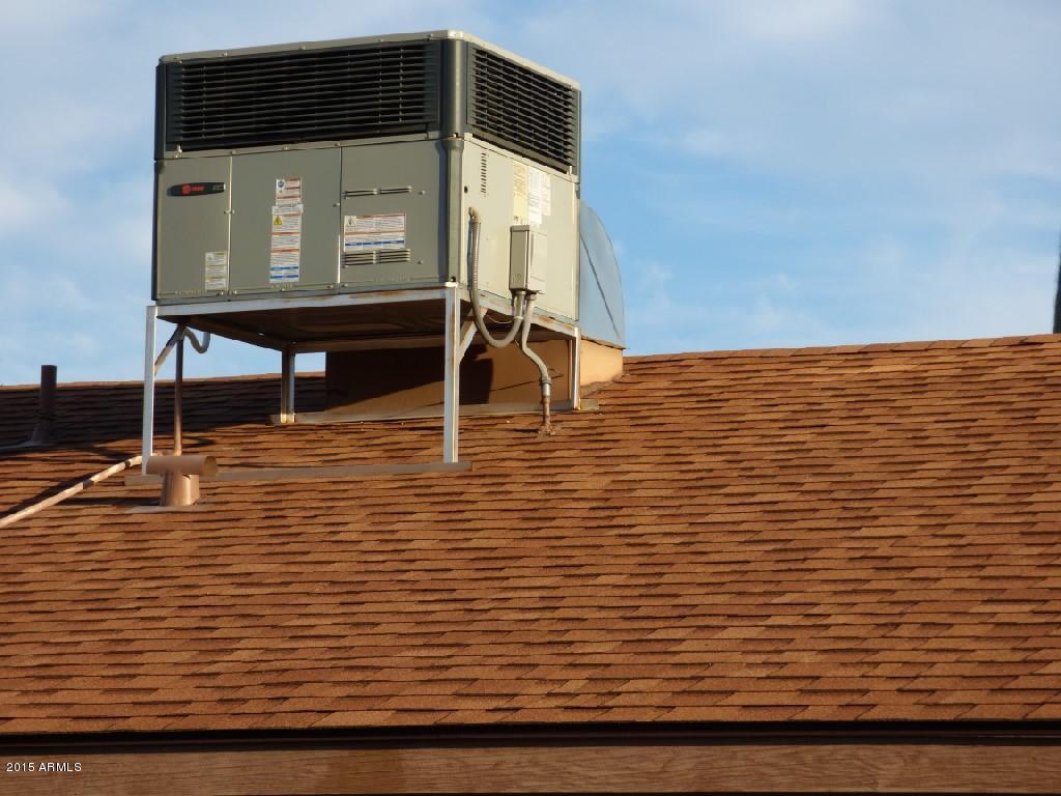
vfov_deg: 10.5
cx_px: 530
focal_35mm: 141
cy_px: 398
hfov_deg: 14.0
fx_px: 4322
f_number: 5.3
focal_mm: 25.24
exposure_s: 1/320
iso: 100
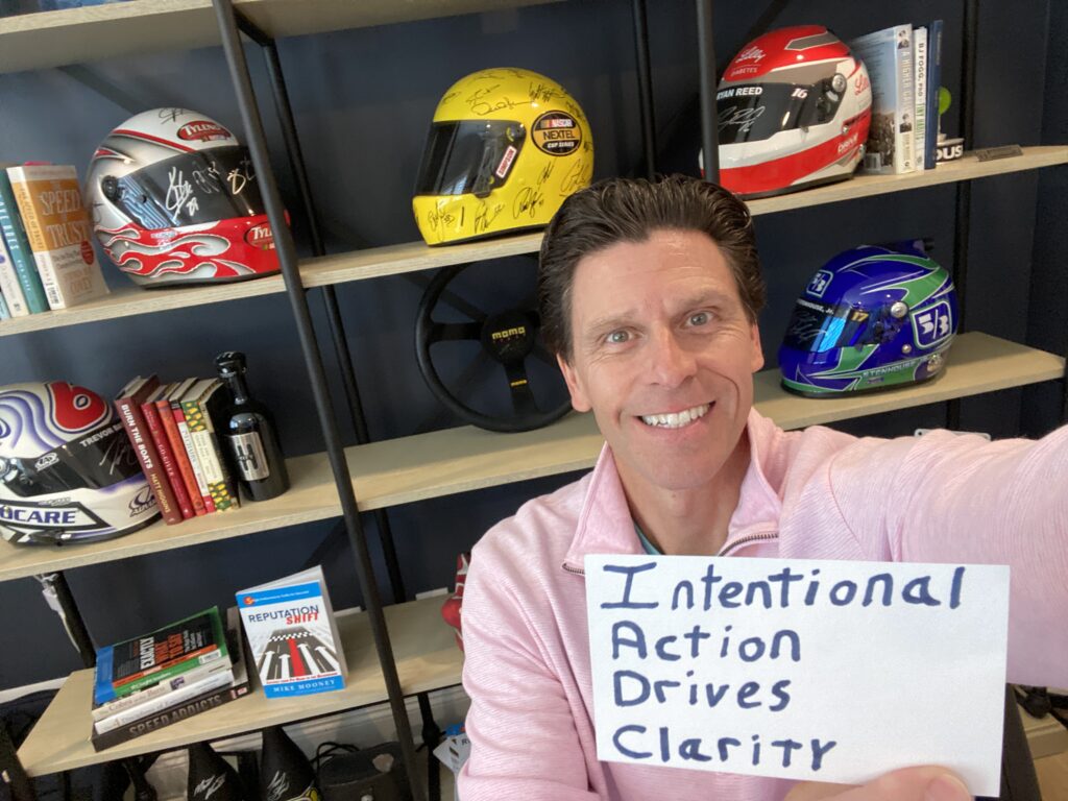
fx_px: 710
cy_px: 400
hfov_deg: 73.9
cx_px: 534
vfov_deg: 58.9
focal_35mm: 23
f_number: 2.2
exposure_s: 1/60
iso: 320
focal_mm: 2.71
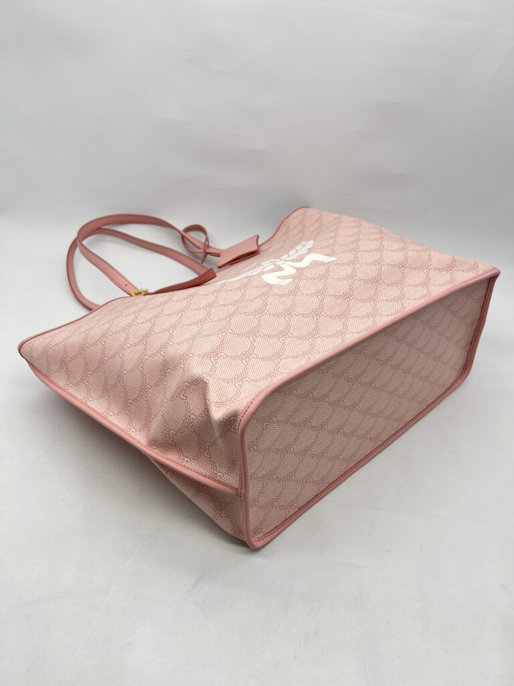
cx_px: 257
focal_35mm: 26
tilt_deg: -35.2
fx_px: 515
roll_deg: -3.1
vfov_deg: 67.3
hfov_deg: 53.1
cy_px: 343
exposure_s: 1/181
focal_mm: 5.7
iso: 40
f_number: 1.5
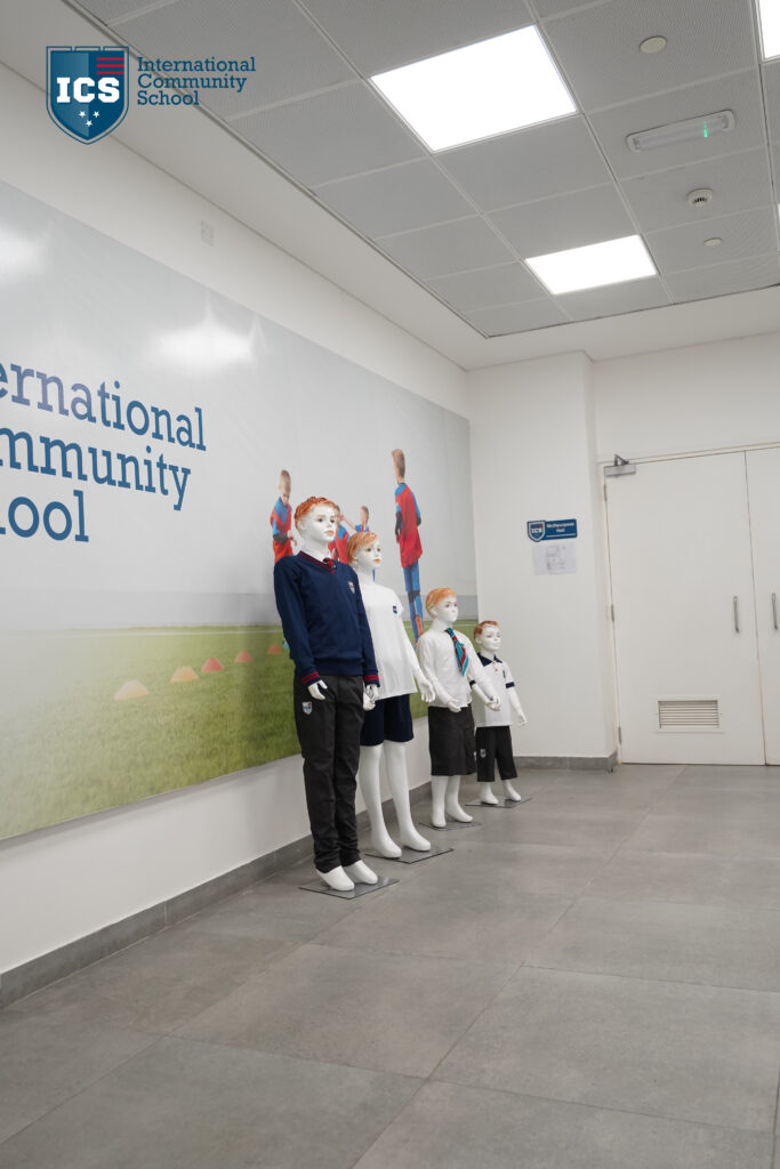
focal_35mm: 28
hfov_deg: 46.4
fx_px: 910
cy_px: 584
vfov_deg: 65.5
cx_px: 390
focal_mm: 18.7
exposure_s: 1/160
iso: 400
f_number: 2.8
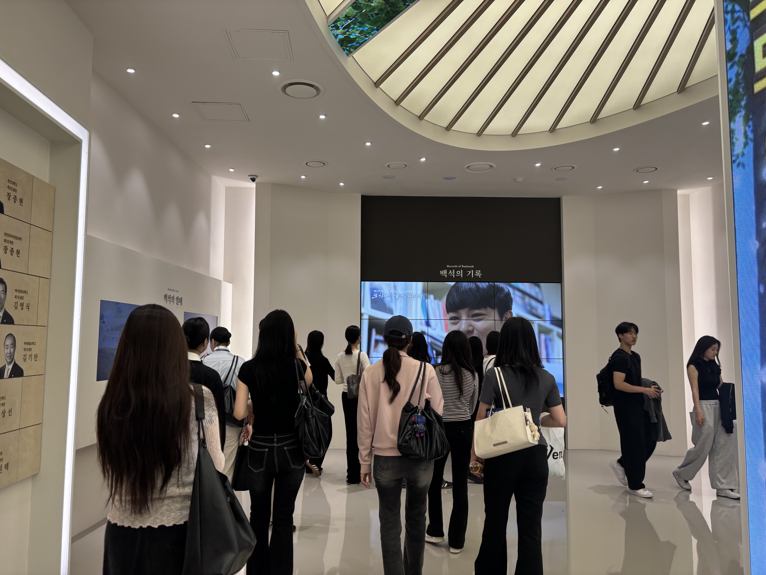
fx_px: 575
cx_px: 383
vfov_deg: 53.1
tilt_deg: +4.1
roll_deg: +0.9
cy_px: 288
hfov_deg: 67.3
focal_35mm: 26
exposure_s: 1/121
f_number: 1.6
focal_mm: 5.96
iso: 50
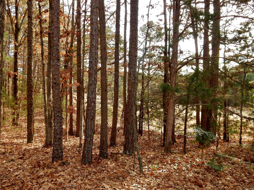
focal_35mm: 30
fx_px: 220
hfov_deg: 60.0
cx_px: 127
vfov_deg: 46.8
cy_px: 95
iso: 125
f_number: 4
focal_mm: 5.4
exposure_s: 1/100
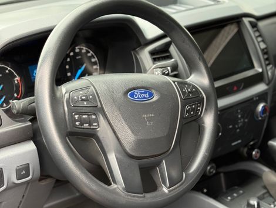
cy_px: 104
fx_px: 383
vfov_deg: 30.3
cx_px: 138
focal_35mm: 48
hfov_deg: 39.6
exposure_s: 1/60
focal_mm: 6.76
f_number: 1.78
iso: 160
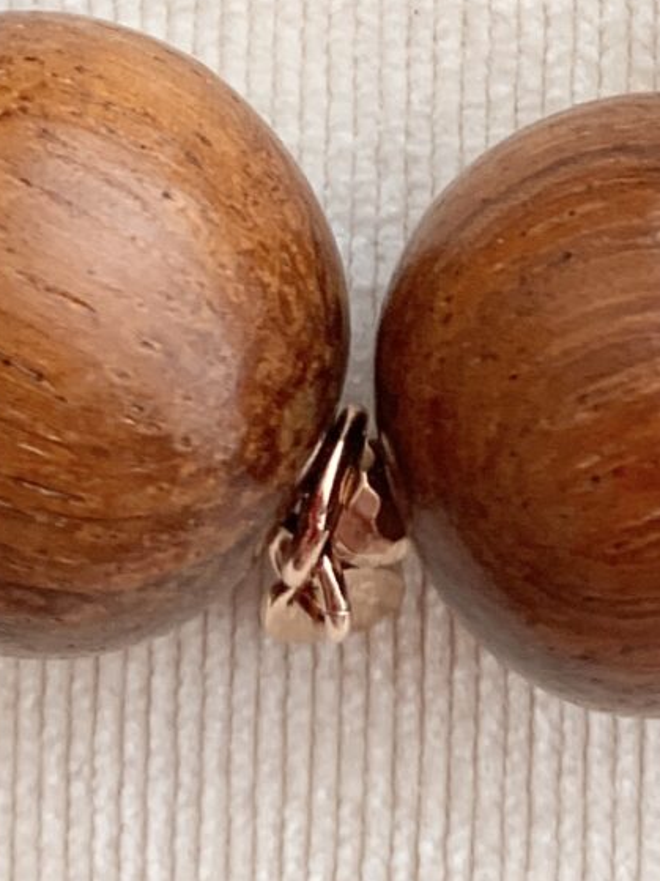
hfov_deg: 12.4
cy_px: -692
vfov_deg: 14.6
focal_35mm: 119
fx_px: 3026
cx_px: 383
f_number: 1.8
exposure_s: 1/121
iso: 50
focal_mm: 4.25
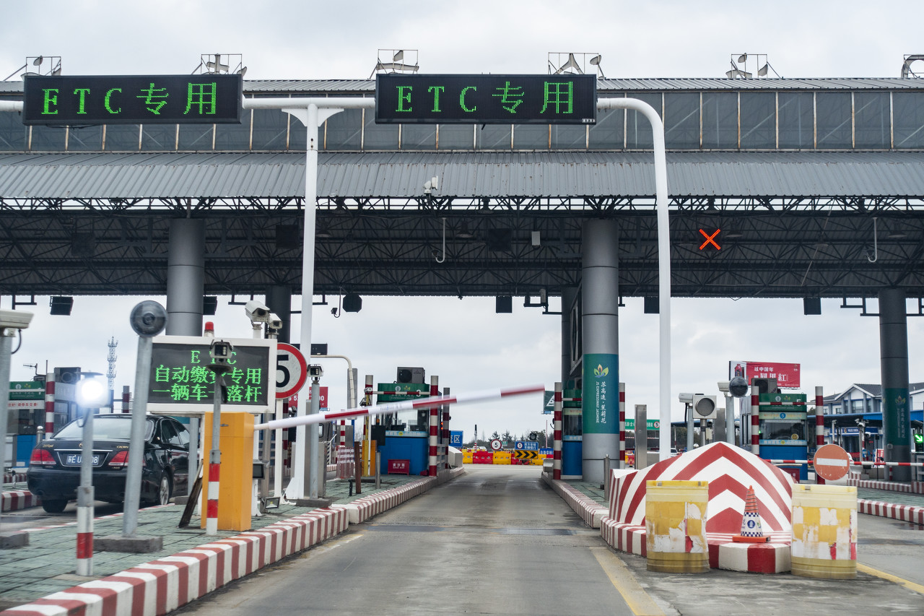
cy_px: 308
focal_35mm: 48
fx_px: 1232
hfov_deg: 41.1
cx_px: 462
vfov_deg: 28.1
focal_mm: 17.7
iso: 125
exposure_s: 1/100
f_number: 3.5
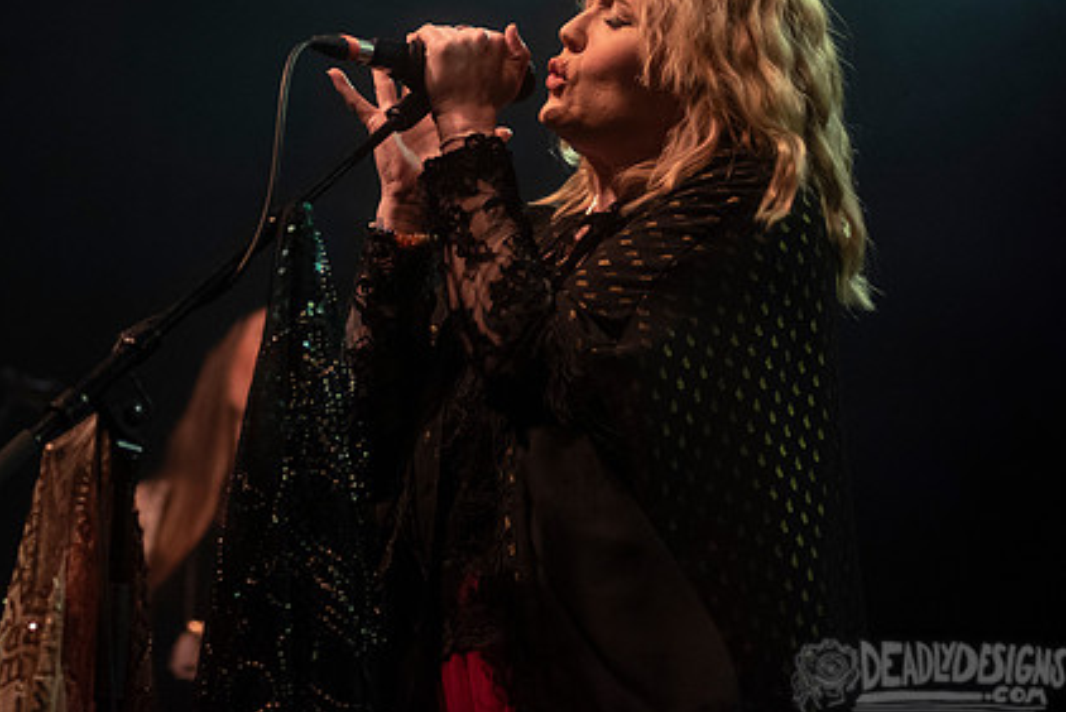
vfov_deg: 10.5
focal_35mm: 131
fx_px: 3882
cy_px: 188
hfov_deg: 15.6
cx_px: 302
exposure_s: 1/160
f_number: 3.2
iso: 2500
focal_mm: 86
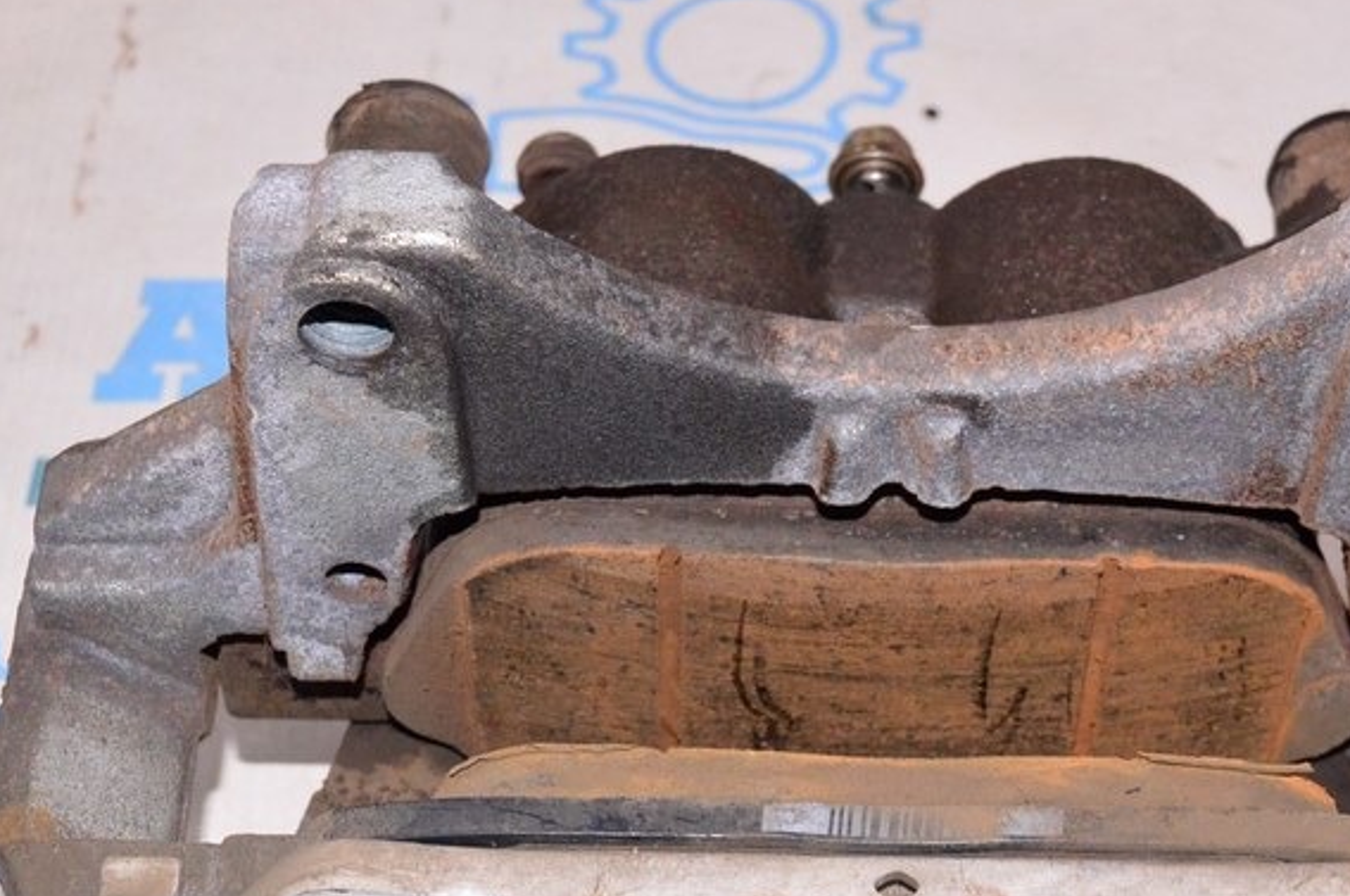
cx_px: 944
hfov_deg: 24.1
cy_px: 740
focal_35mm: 84
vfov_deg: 16.1
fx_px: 3142
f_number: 8
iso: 1600
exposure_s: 1/200
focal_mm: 31
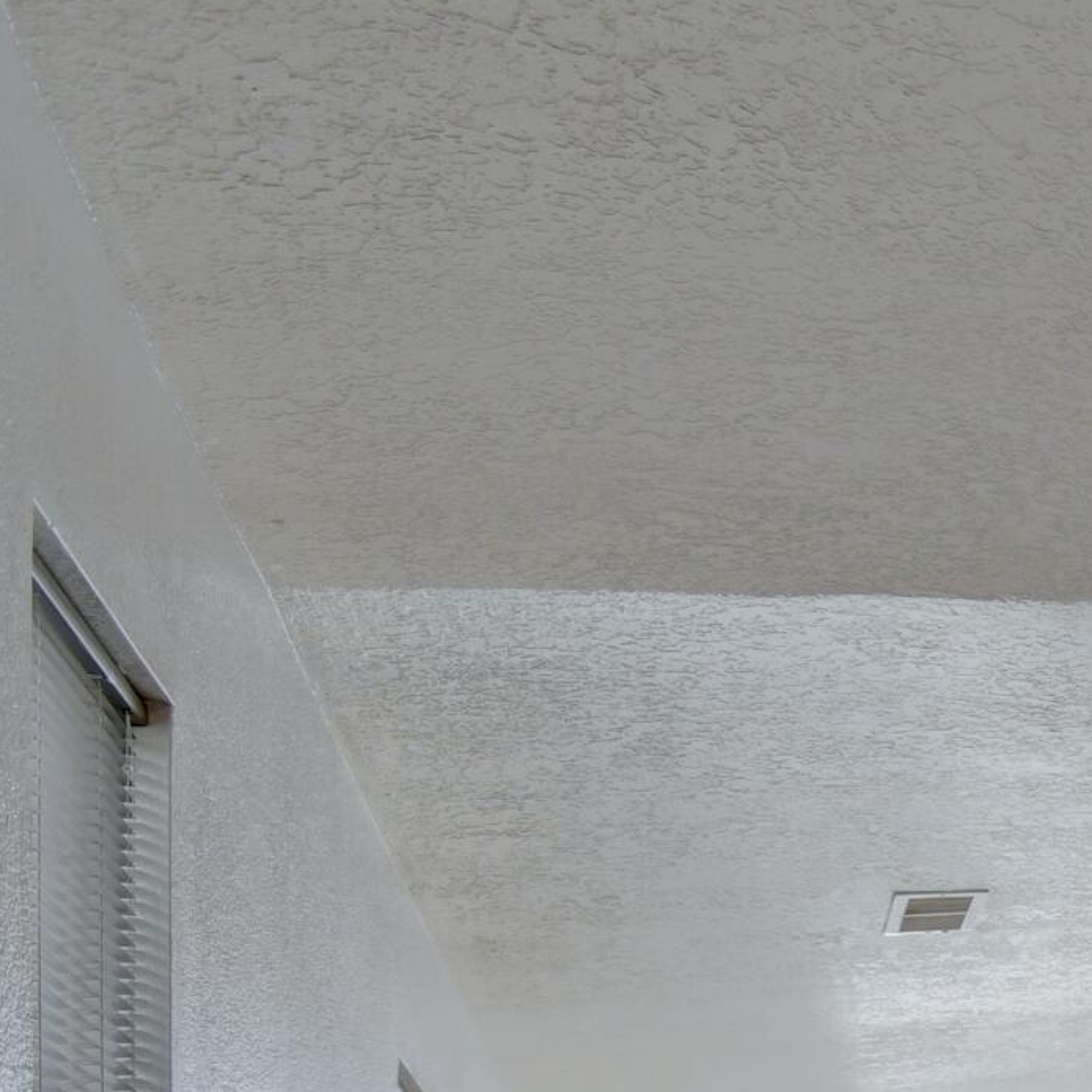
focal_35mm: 55
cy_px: 1547
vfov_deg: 25.2
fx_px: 1963
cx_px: 2126
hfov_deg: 19.5
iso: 400
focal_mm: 10
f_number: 4.5
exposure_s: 1/40
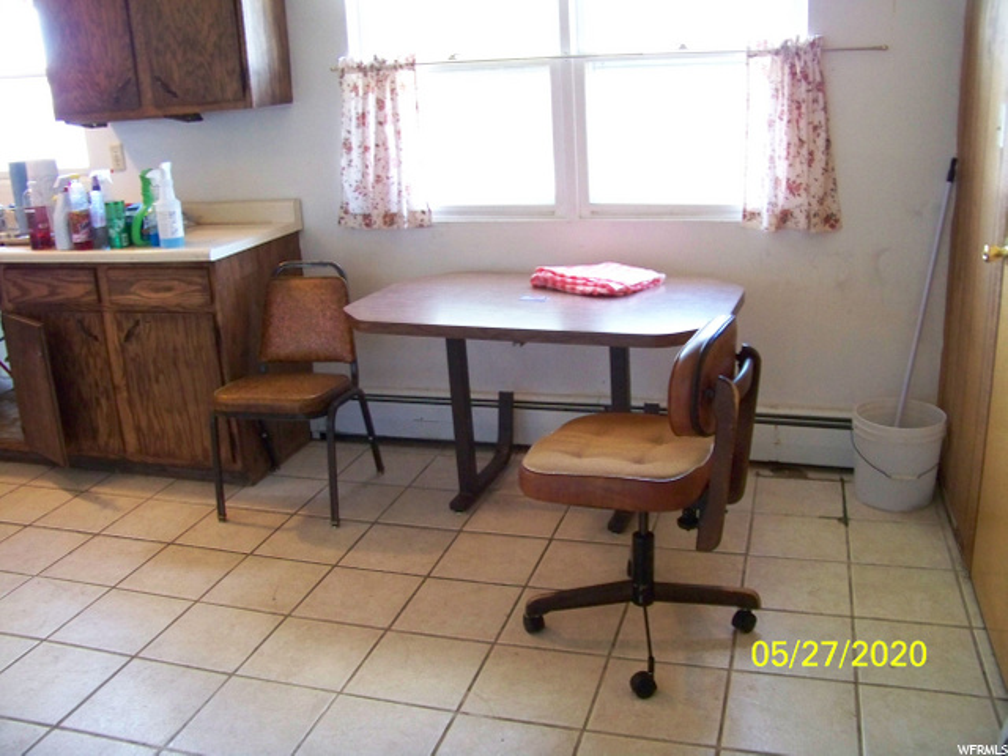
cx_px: 504
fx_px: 961
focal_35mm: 33
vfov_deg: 42.9
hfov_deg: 55.4
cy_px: 378
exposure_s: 1/30
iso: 640
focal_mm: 5.85
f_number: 2.8
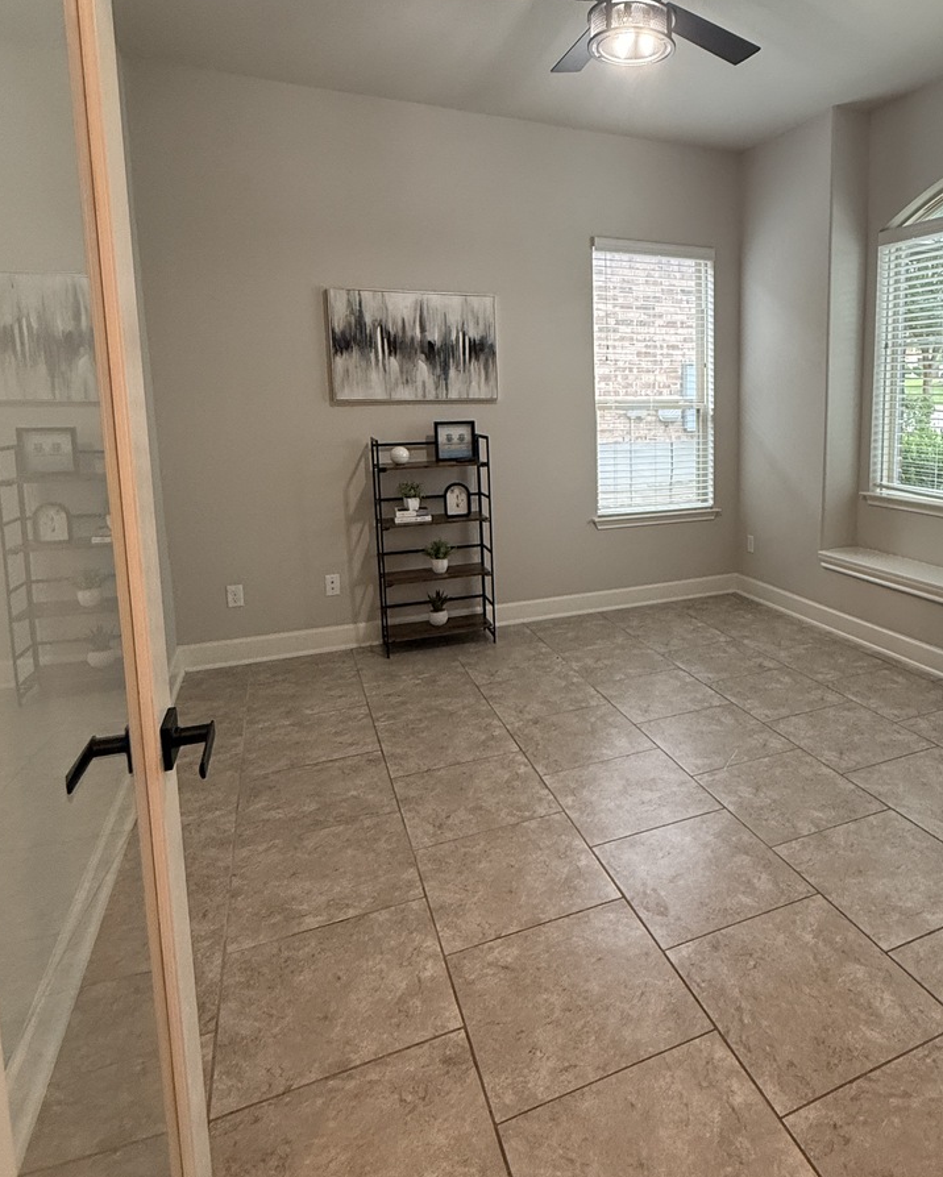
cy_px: 491
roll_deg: +0.3
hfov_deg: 61.1
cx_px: 653
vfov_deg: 74.5
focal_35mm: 22
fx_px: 767
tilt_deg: -6.1
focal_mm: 2.22
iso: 320
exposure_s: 1/120
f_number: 2.2
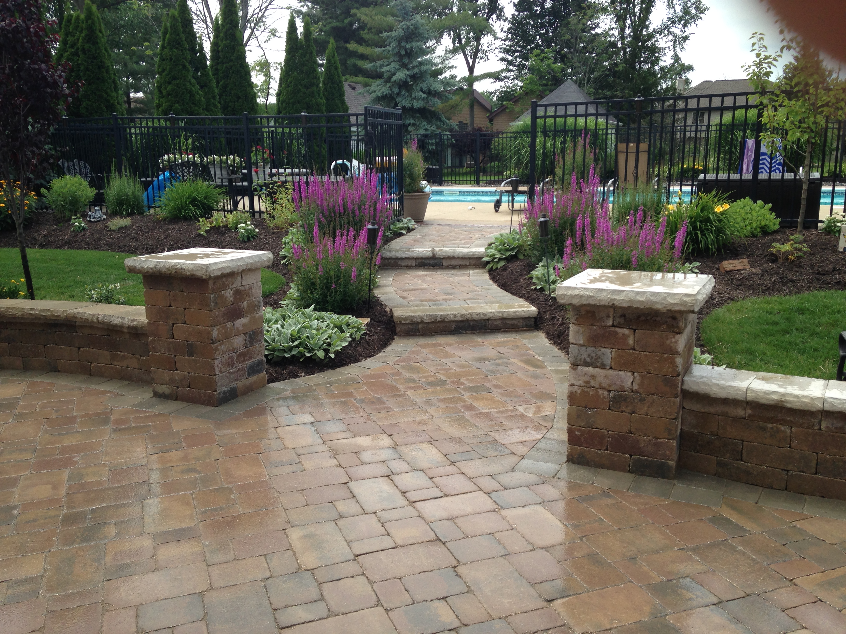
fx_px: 807
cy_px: 317
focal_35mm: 33
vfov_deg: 42.9
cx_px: 423
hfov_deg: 55.4
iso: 50
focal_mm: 4.12
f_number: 2.4
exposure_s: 1/686
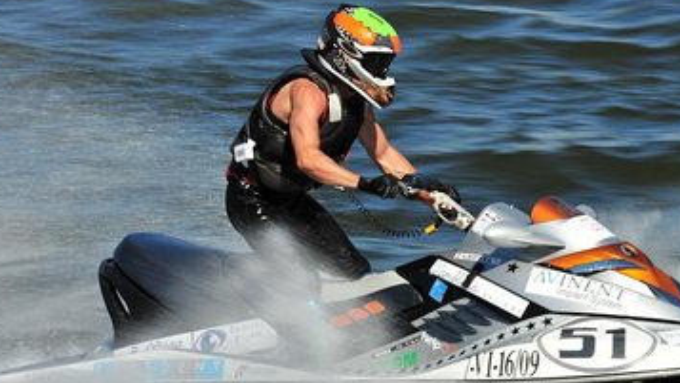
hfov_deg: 9.3
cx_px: 400
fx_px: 4166
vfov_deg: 5.3
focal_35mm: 231
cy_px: 227
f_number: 16
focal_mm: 175
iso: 200
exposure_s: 1/200
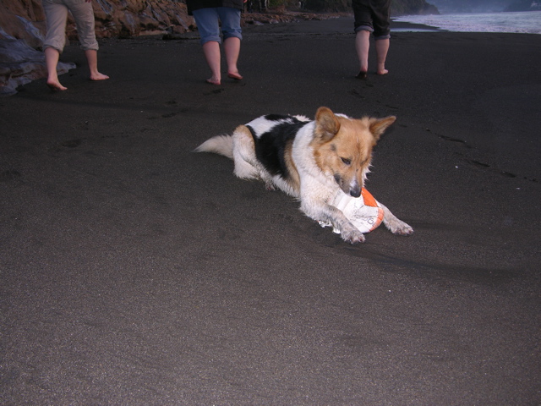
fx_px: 547
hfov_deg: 52.6
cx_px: 270
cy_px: 203
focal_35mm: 35
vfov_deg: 40.7
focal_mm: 8.9
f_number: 2.8
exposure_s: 1/60.1
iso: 50
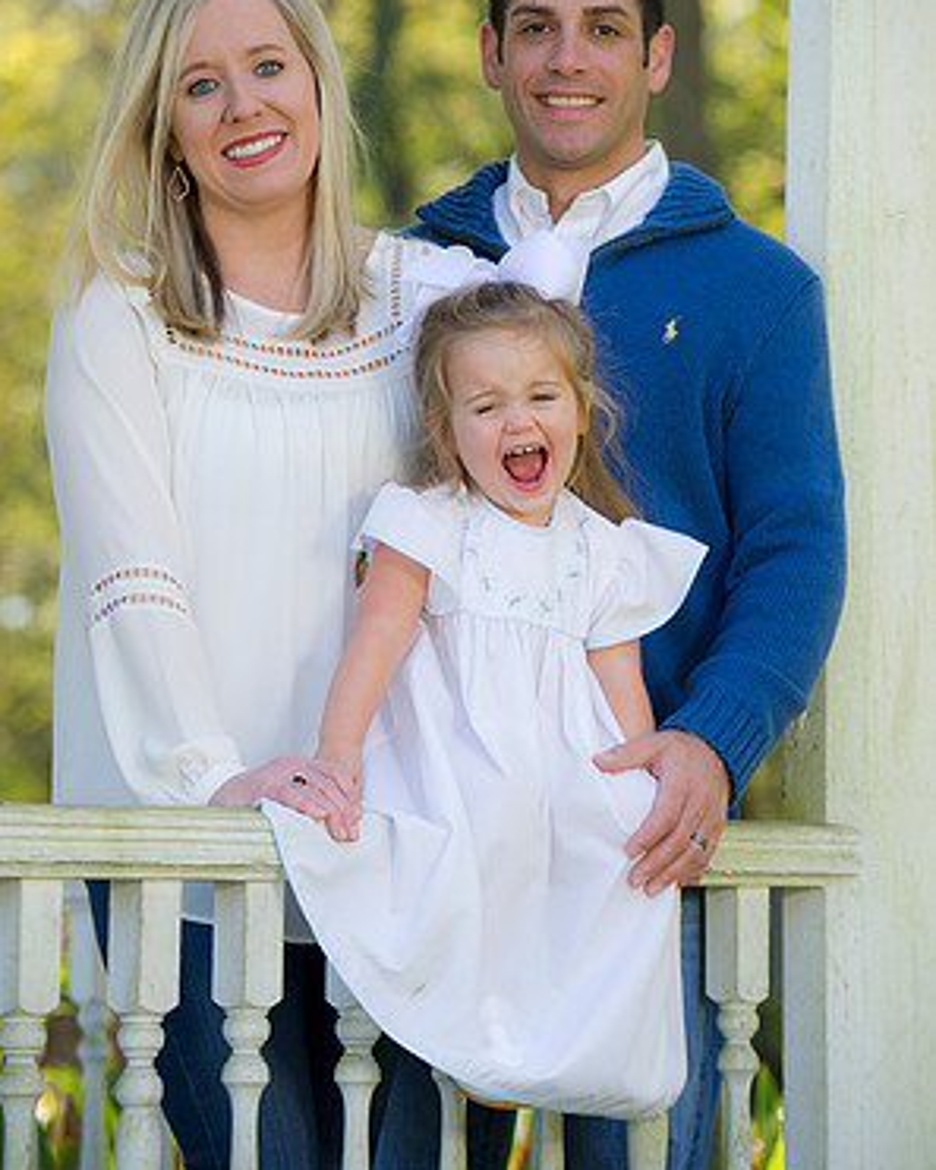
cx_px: 468
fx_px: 4569
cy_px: 533
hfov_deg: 11.7
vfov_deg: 14.6
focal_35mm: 132
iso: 200
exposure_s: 1/200
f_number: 3.5
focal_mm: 116
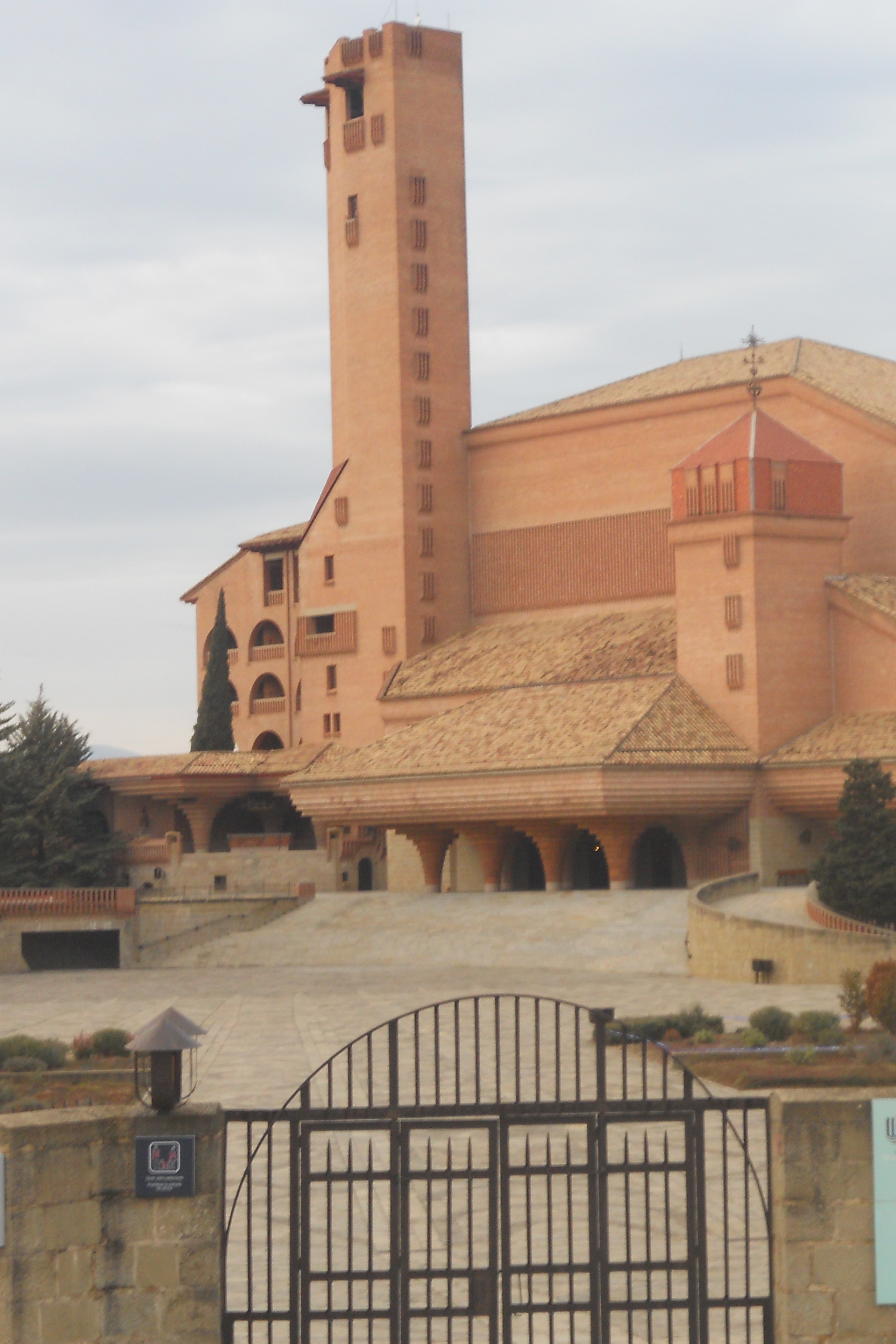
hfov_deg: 14.5
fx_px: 3509
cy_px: 655
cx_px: 618
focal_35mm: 94
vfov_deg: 21.7
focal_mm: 11.7
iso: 100
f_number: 5.3
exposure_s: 1/30
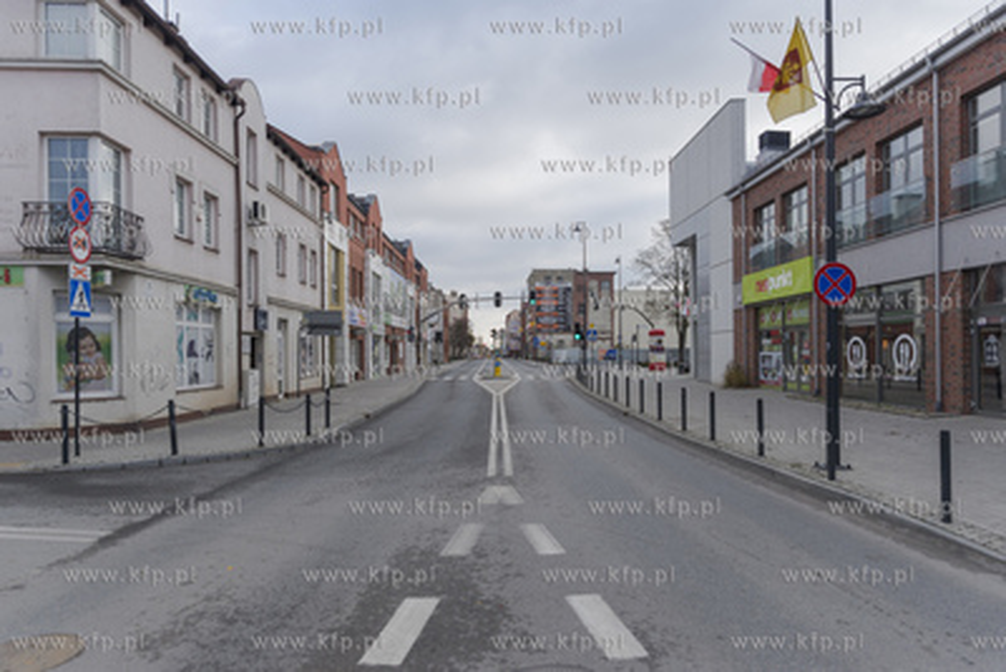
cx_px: 503
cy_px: 336
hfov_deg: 73.7
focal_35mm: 24
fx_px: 671
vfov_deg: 53.2
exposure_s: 1/2500
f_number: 3.2
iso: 400
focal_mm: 24
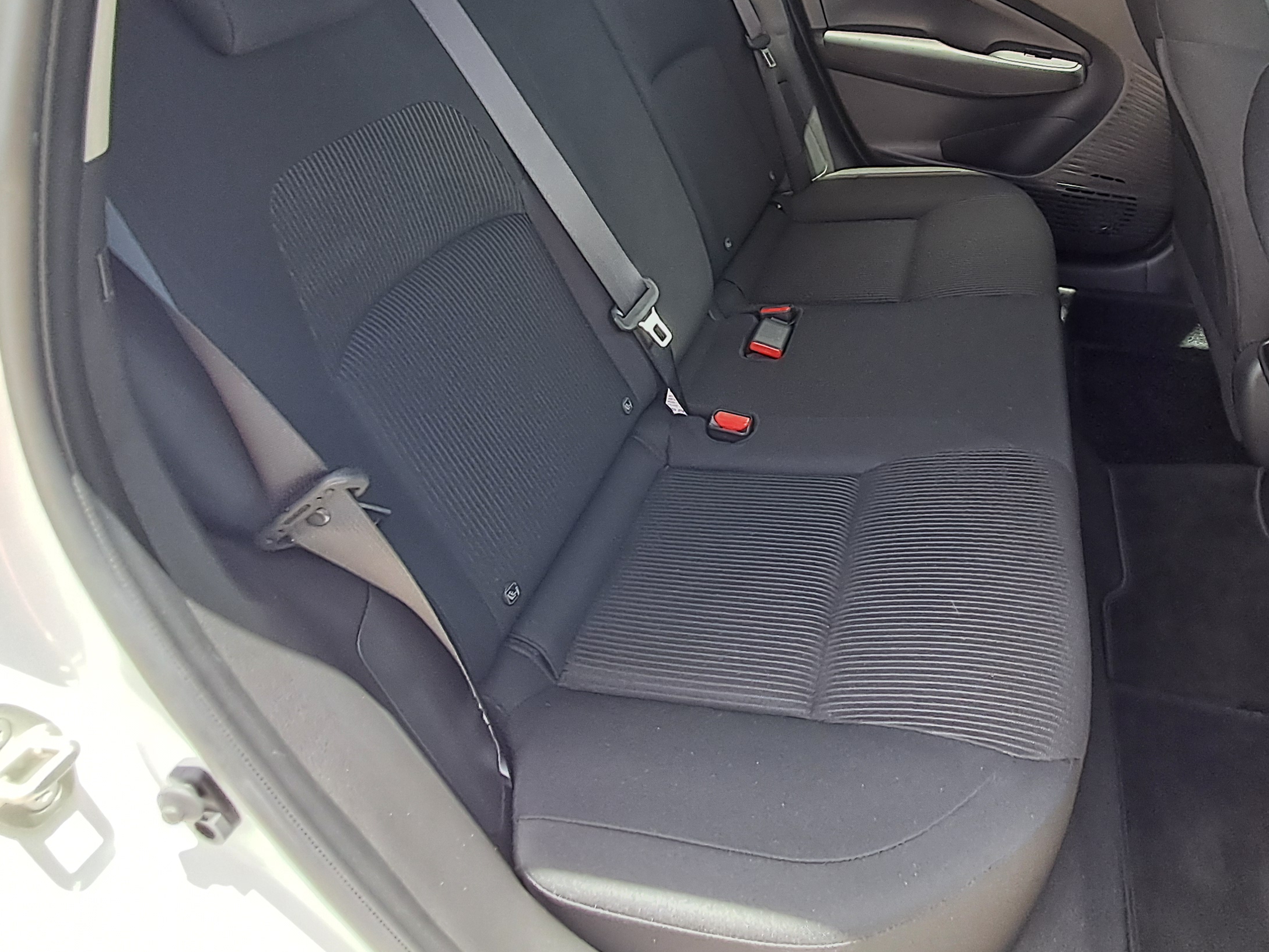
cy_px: 264
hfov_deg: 70.8
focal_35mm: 24
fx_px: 880
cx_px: 765
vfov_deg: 54.7
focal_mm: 1.64
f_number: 2.2
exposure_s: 1/120
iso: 50
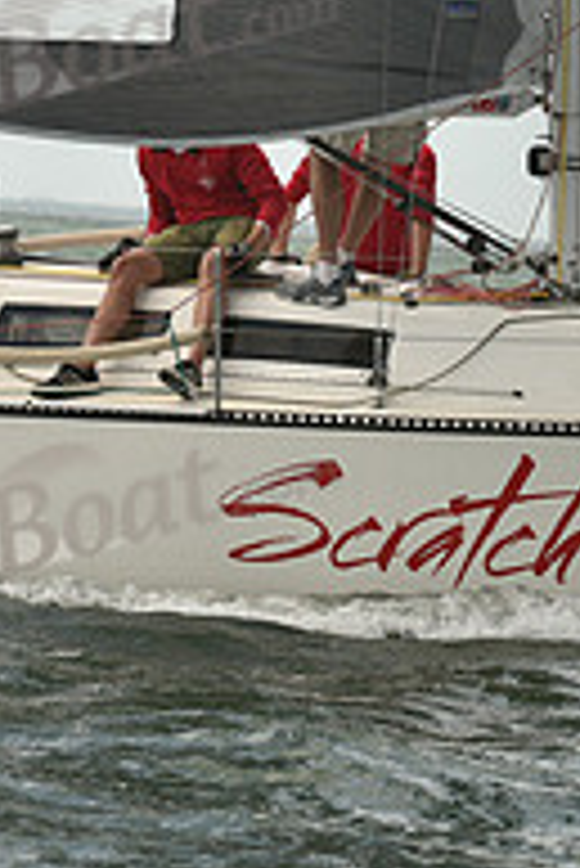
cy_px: 241
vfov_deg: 3.4
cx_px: 576
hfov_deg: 2.3
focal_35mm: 601
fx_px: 14497
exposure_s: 1/1250
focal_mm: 200
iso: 400
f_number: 9
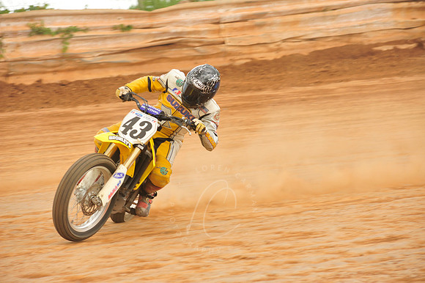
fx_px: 2360
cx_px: 212
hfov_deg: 10.3
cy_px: 142
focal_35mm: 200
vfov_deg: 6.9
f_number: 8
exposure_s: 1/400
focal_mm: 200
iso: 800
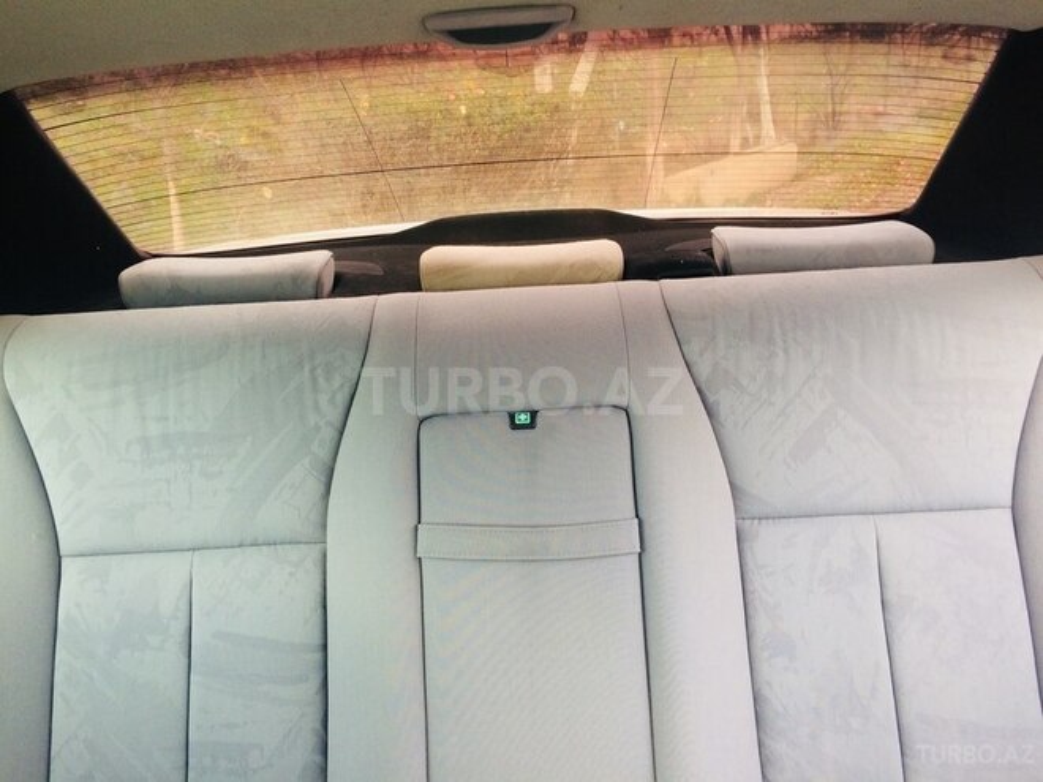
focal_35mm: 29
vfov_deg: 48.2
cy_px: 391
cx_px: 522
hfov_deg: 61.7
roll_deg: +4.4
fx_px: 874
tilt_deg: -18.4
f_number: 2.2
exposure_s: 1/50
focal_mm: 4.15
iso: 40
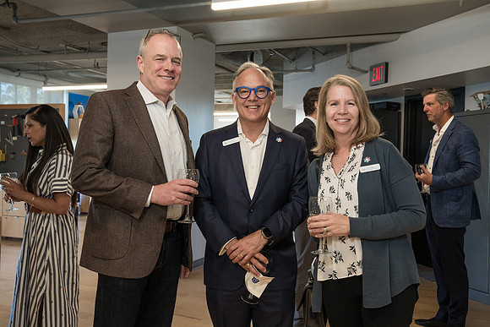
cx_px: 256
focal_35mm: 36
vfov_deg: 36.9
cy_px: 161
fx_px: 490
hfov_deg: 53.1
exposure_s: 1/200
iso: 1600
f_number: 5.6
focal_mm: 33
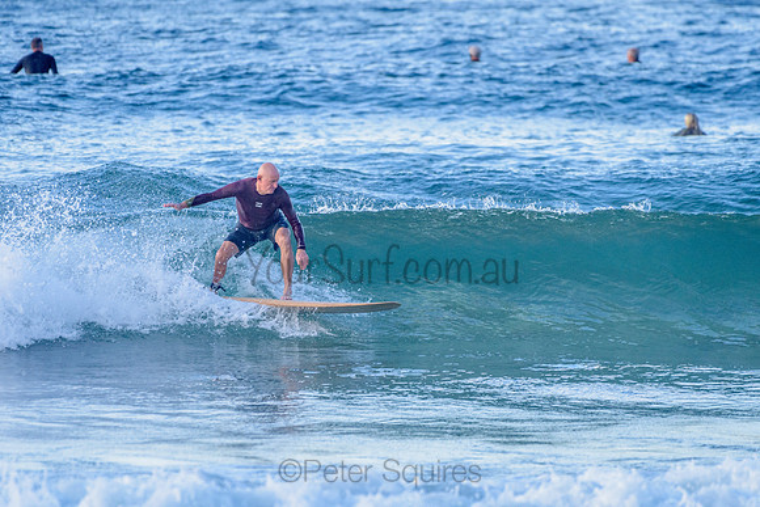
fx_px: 12943
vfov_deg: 2.2
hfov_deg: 3.4
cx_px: 388
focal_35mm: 613
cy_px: 298
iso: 450
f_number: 5.6
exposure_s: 1/1250
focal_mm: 500
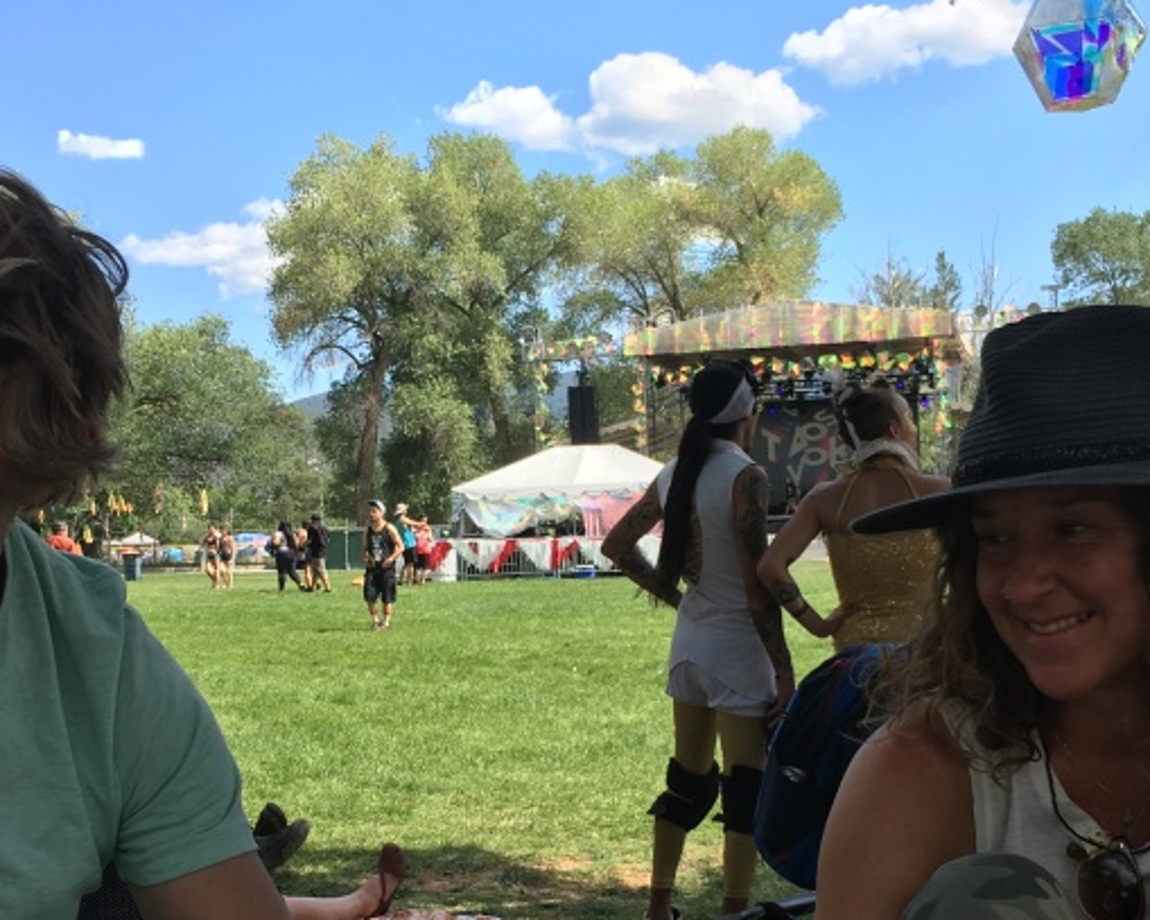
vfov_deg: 26.5
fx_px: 1940
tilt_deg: -1.9
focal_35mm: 57
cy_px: 642
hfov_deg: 33.0
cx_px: 533
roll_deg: +3.3
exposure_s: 1/845
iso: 25
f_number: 2.2
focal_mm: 4.15
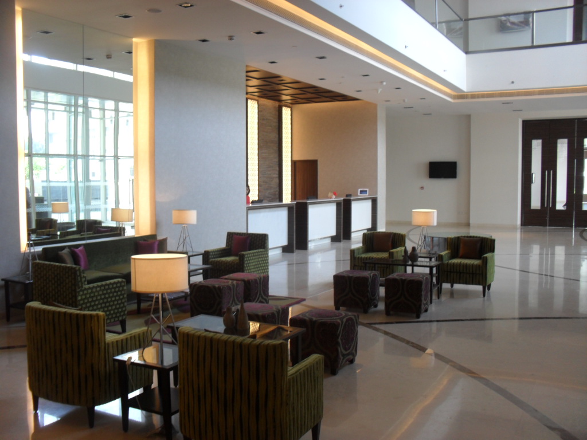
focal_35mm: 35
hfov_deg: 52.6
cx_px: 294
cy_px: 220
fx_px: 594
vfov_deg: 40.7
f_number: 3.2
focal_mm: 6.3
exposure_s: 1/20
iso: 80
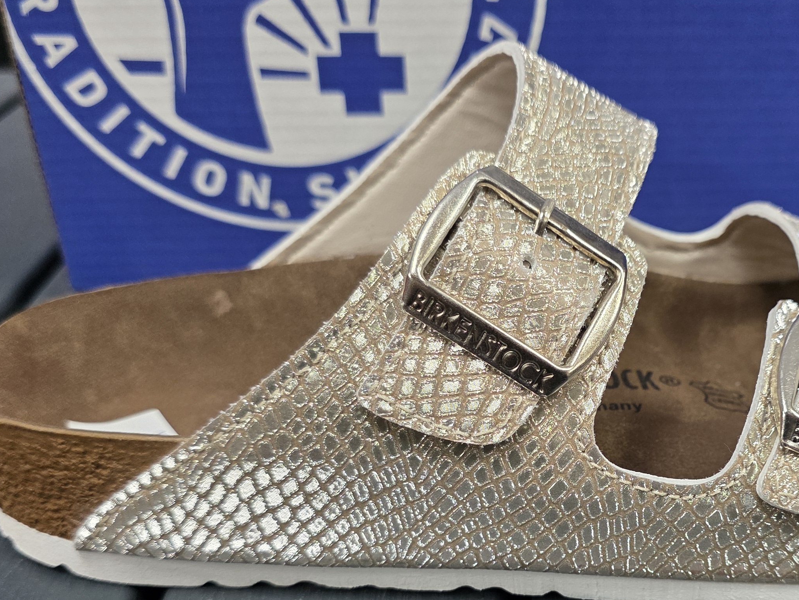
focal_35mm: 45
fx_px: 1039
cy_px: 433
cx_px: 566
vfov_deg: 31.7
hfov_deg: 41.2
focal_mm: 6.3
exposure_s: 1/100
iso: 200
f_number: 1.7
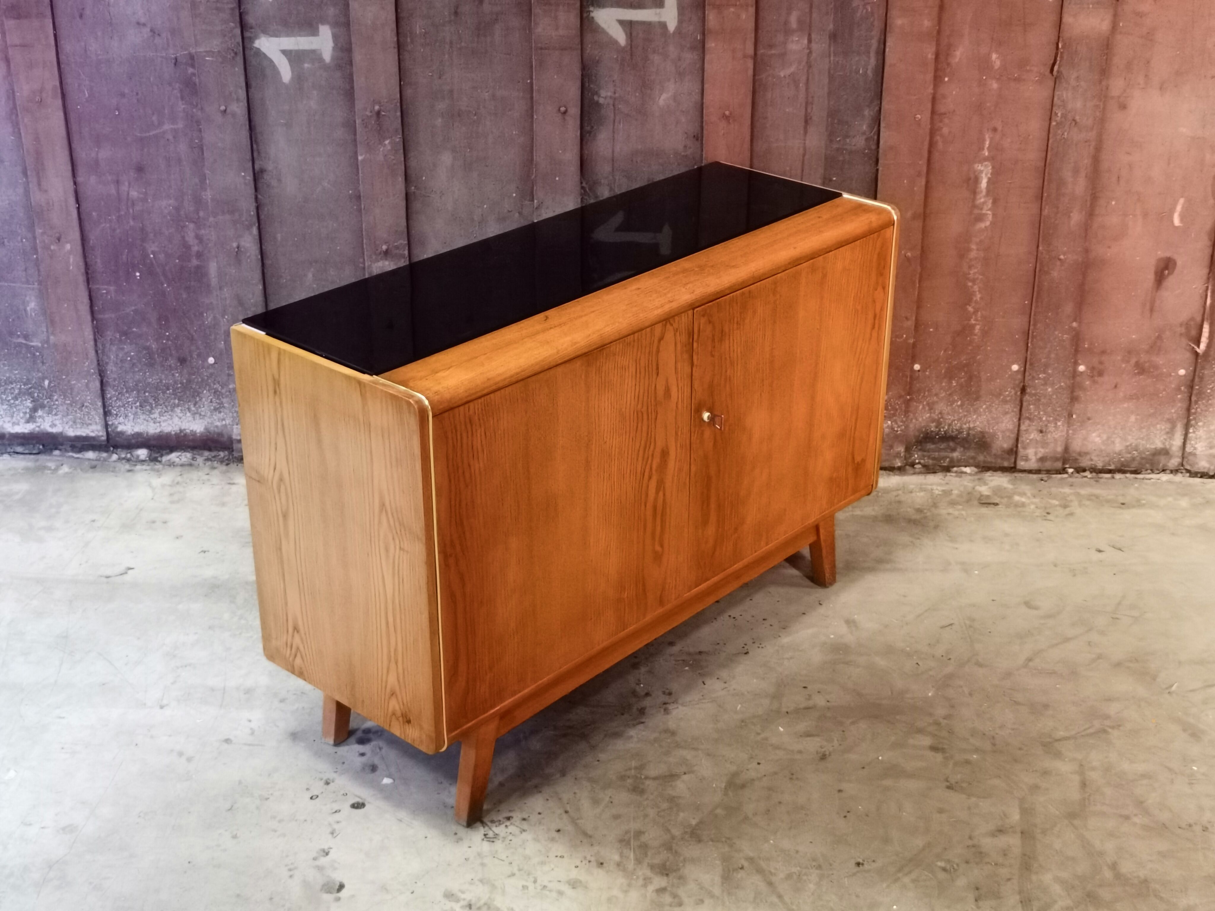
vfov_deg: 30.9
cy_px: 456
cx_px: 608
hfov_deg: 40.4
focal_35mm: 47
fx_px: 1650
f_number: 1.9
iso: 640
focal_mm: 6.71
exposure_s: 1/33.3
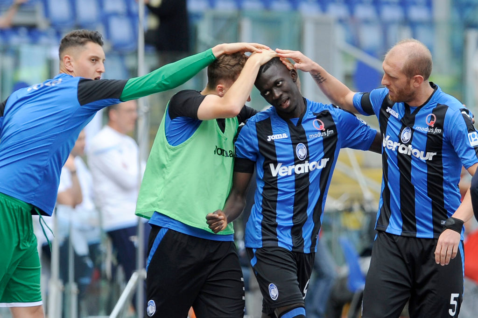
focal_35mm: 400
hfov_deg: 5.2
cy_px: 159
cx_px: 239
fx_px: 5307
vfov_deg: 3.4
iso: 500
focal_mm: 400
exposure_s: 1/1000
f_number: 4
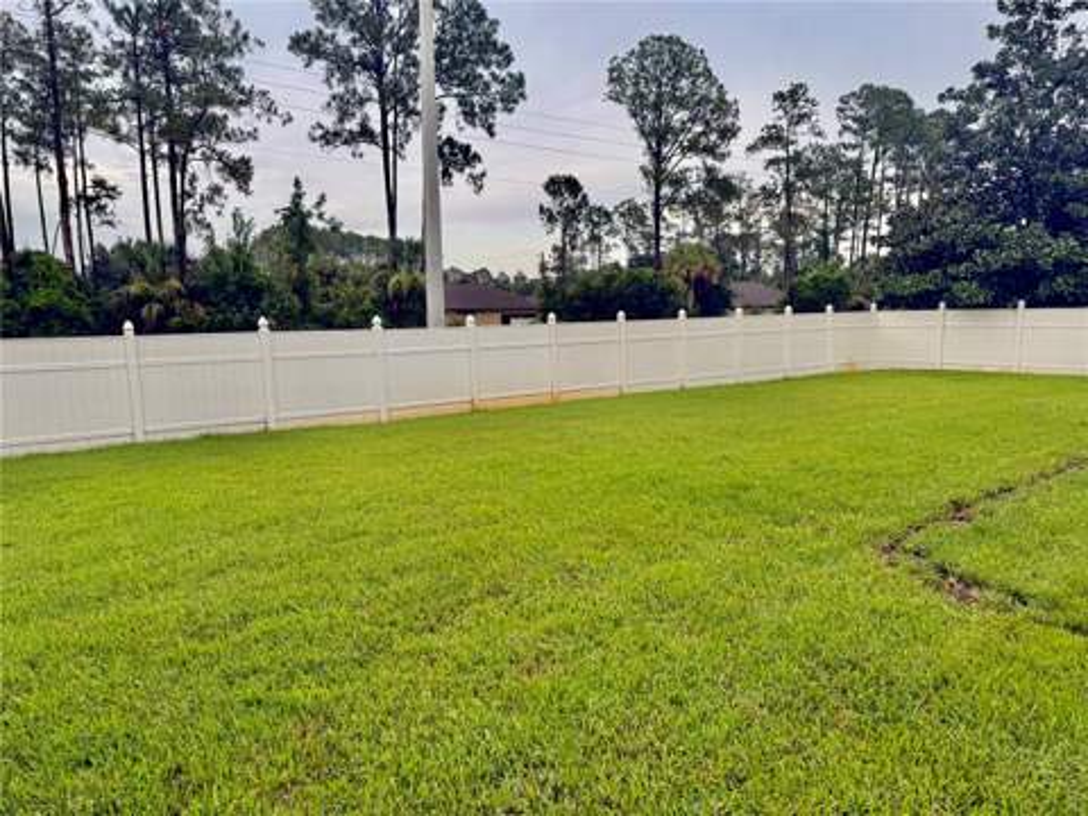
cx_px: 544
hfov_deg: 71.6
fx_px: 754
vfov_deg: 56.8
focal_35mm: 24
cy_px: 408
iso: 80
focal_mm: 6.76
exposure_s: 1/342
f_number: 1.78
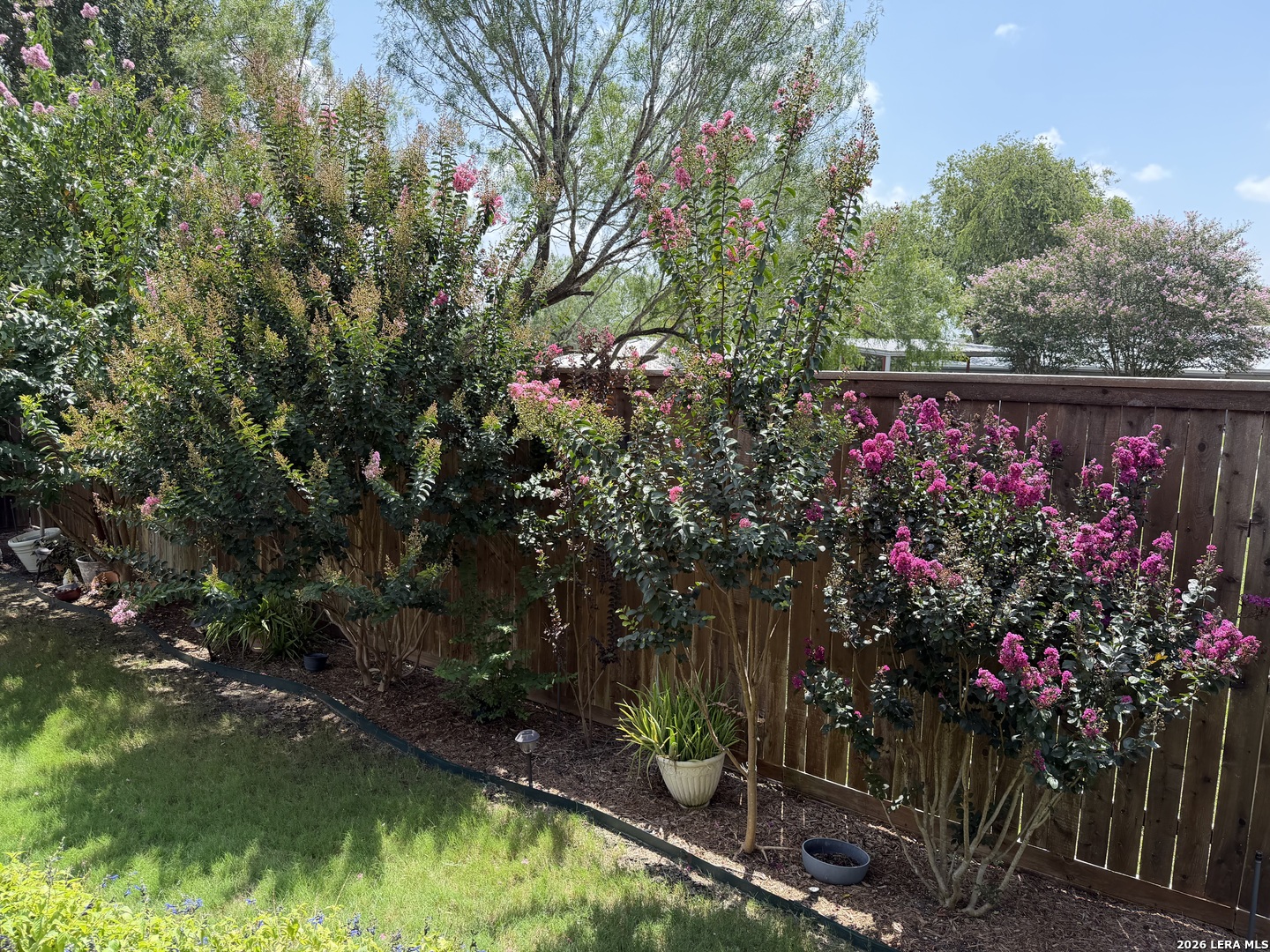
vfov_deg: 56.8
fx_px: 881
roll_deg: -0.8
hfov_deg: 71.6
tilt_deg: -8.8
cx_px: 635
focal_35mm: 24
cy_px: 476
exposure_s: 1/1437
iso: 100
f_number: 1.78
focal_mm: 6.76
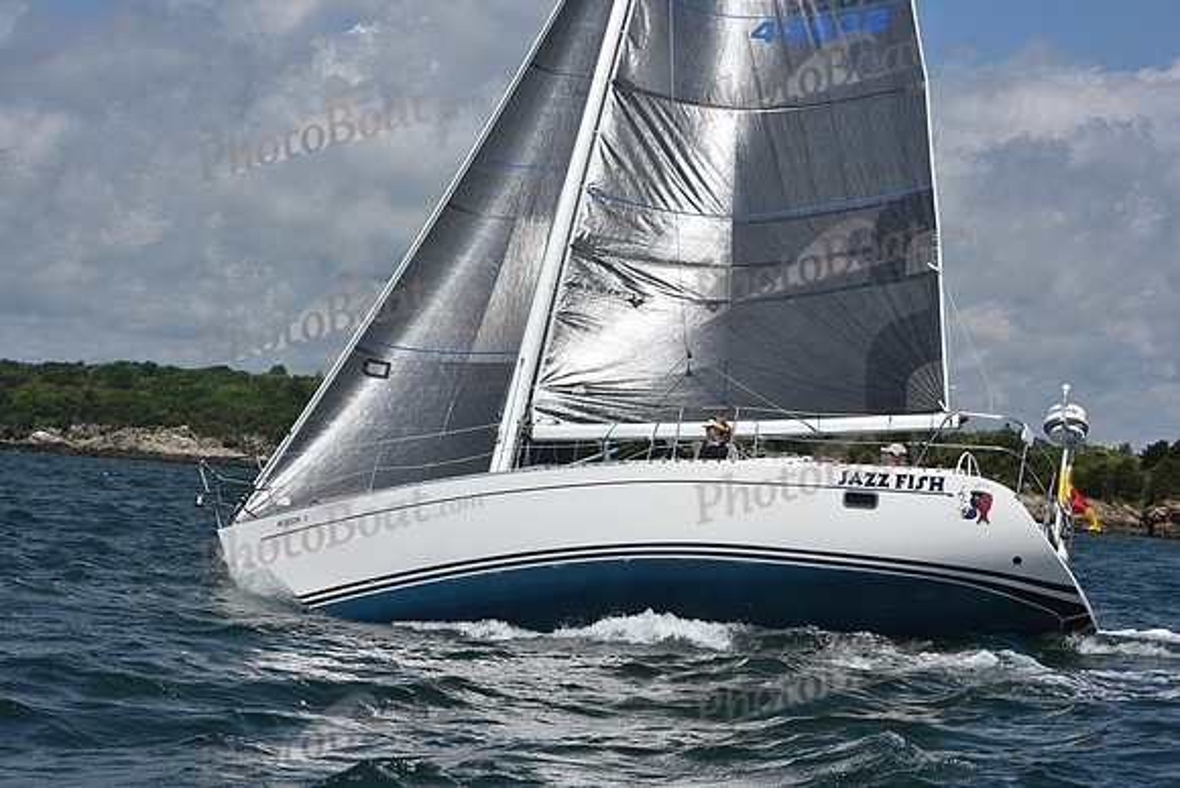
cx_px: 590
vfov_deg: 17.5
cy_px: 394
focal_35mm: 78
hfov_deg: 26.0
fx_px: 2557
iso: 250
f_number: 10
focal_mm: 78
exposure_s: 1/1250
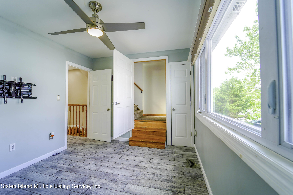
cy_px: 98
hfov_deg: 104.3
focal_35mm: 14
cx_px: 146
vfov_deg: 81.2
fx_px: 114
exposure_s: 1/60
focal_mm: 14
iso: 100
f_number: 4
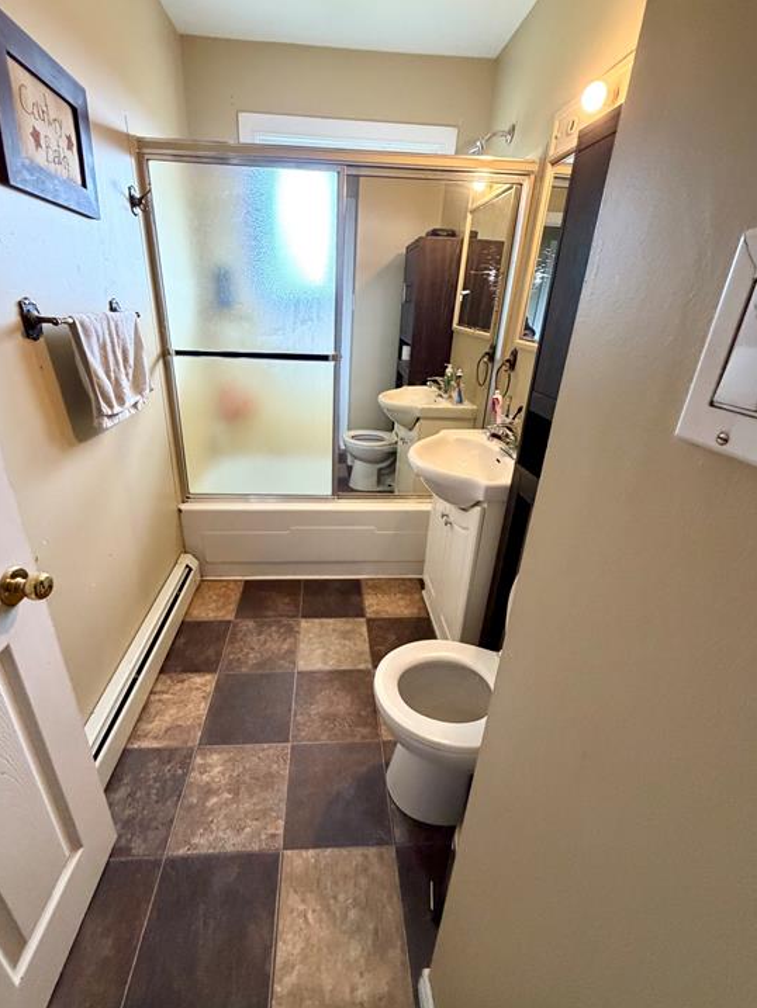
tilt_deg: -26.0
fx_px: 437
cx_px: 355
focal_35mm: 15
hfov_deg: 81.7
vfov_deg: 98.1
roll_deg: -4.3
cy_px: 492
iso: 320
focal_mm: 2.22
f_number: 2.2
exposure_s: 1/111
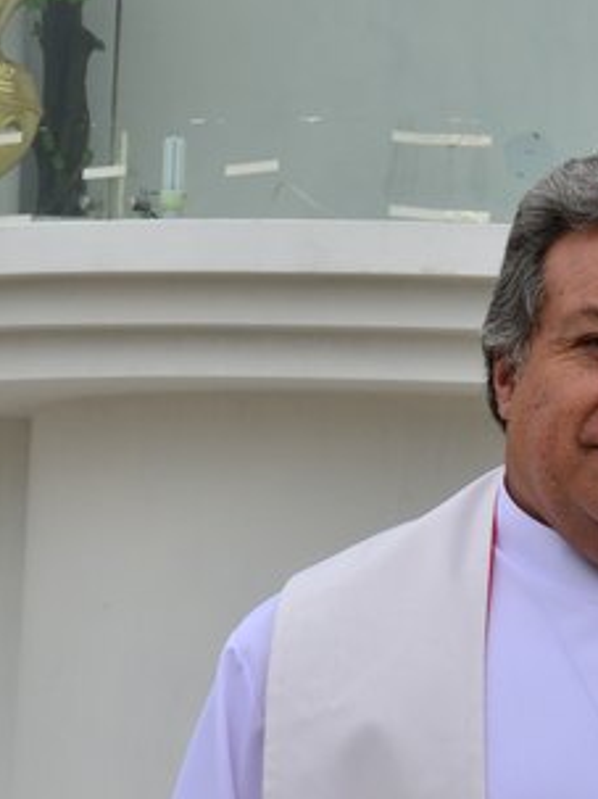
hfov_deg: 7.7
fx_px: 4435
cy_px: 512
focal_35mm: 192
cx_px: 466
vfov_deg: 10.3
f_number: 10
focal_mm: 45
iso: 250
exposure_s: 1/400
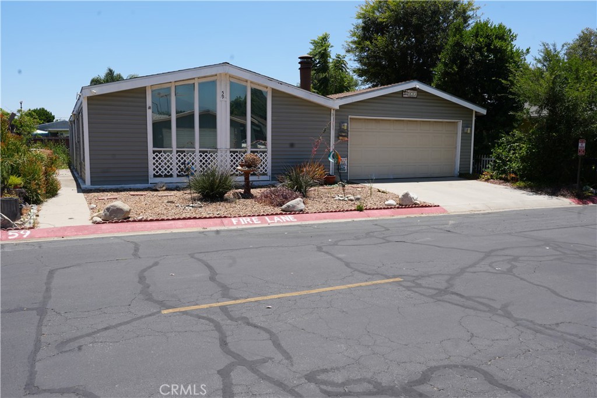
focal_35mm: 29
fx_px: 481
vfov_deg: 45.0
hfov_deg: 63.7
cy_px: 199
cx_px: 298
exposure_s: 1/160
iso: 100
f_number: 10
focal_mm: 29
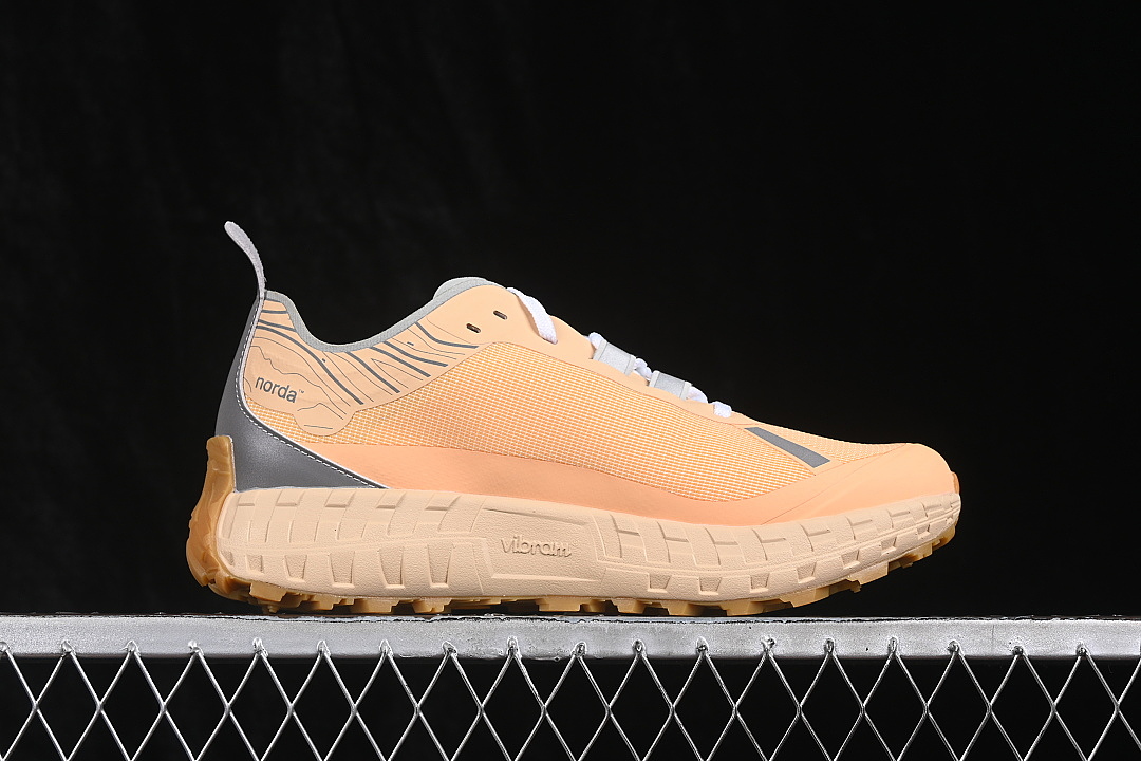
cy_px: 380
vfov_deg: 18.2
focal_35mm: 75
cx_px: 570
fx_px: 2377
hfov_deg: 27.0
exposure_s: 1/80
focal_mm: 50
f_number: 8
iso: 160
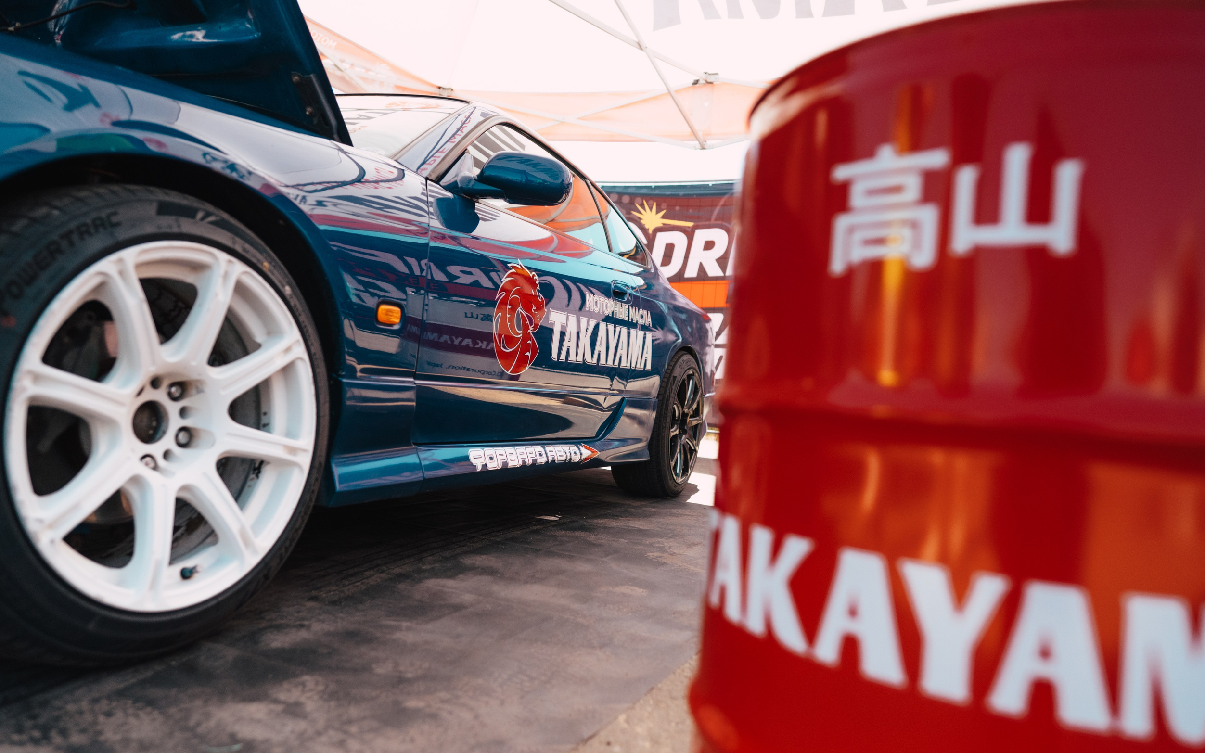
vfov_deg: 49.3
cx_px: 598
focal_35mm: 25
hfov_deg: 72.5
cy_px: 355
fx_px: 821
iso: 1100
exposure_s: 1/8000
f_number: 2.8
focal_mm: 24
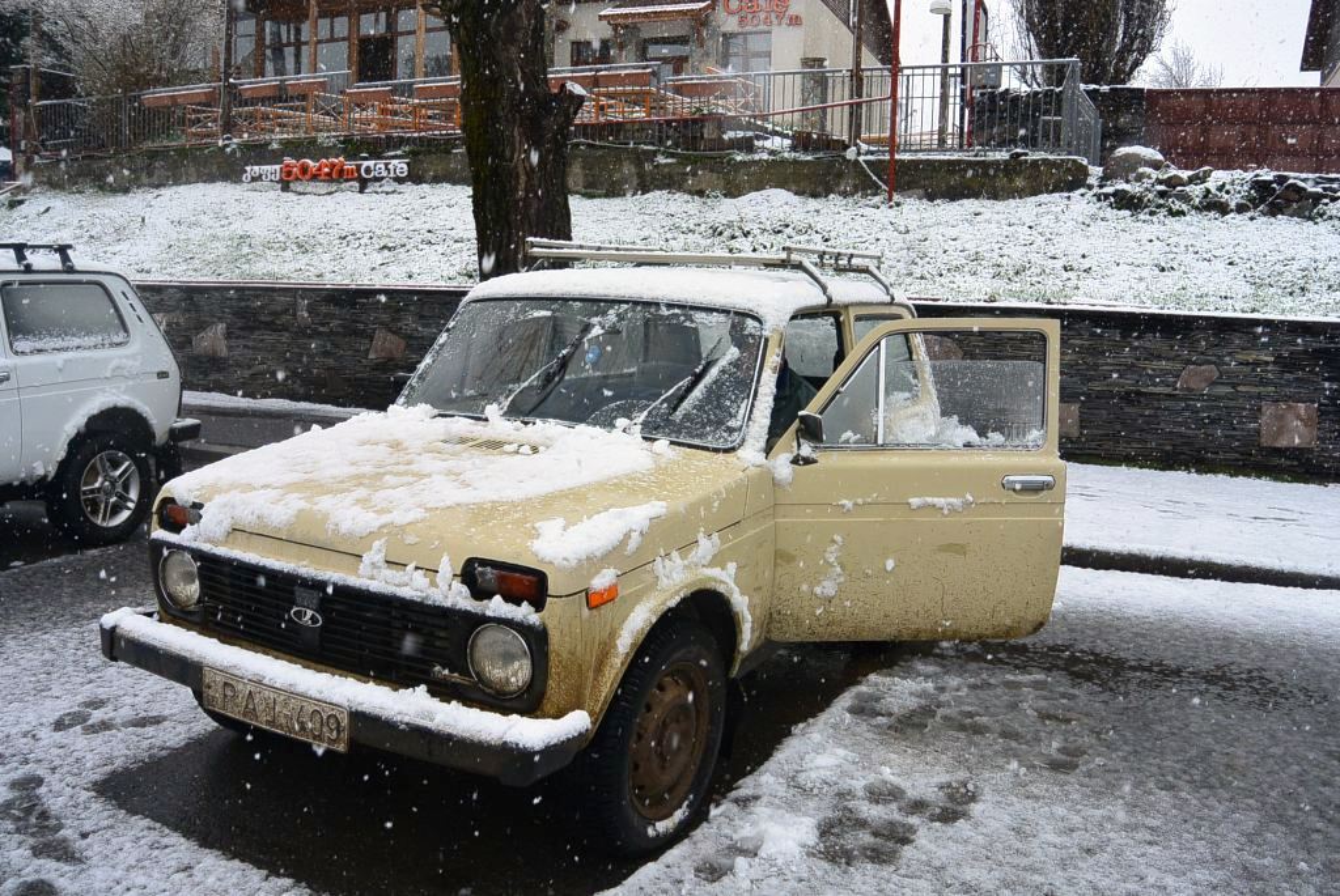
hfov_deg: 63.6
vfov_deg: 45.1
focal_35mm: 29
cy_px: 448
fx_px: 1080
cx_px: 670
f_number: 4
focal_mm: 11
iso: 100
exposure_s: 1/320
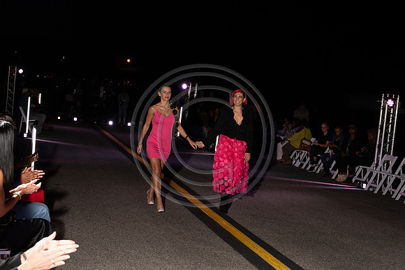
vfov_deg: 19.4
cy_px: 135
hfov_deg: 28.9
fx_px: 787
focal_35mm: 70
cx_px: 202
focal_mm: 70
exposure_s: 1/200
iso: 1000
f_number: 6.3
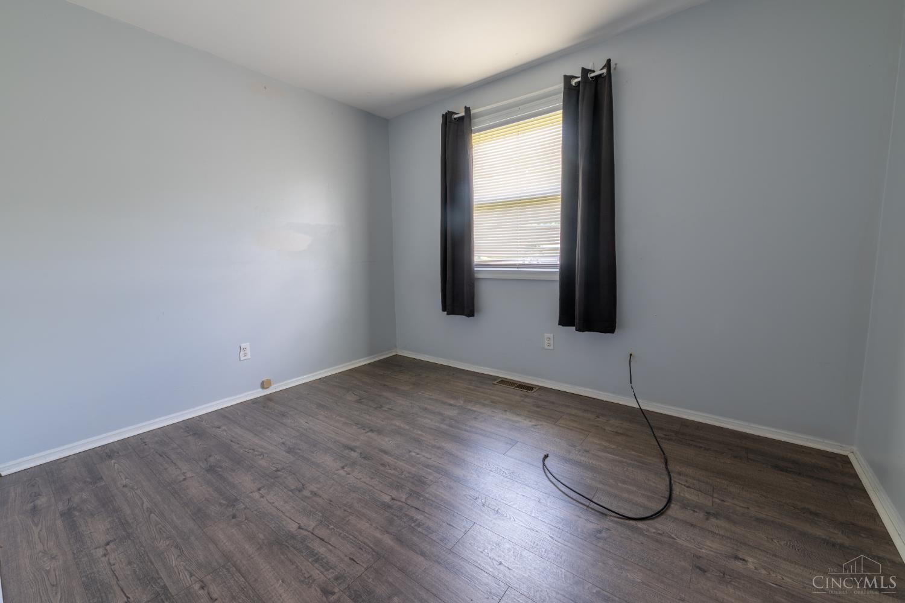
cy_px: 302
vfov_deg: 81.2
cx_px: 452
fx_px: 352
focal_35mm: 14
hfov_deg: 104.3
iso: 100
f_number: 8
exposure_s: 1/6
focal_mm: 14
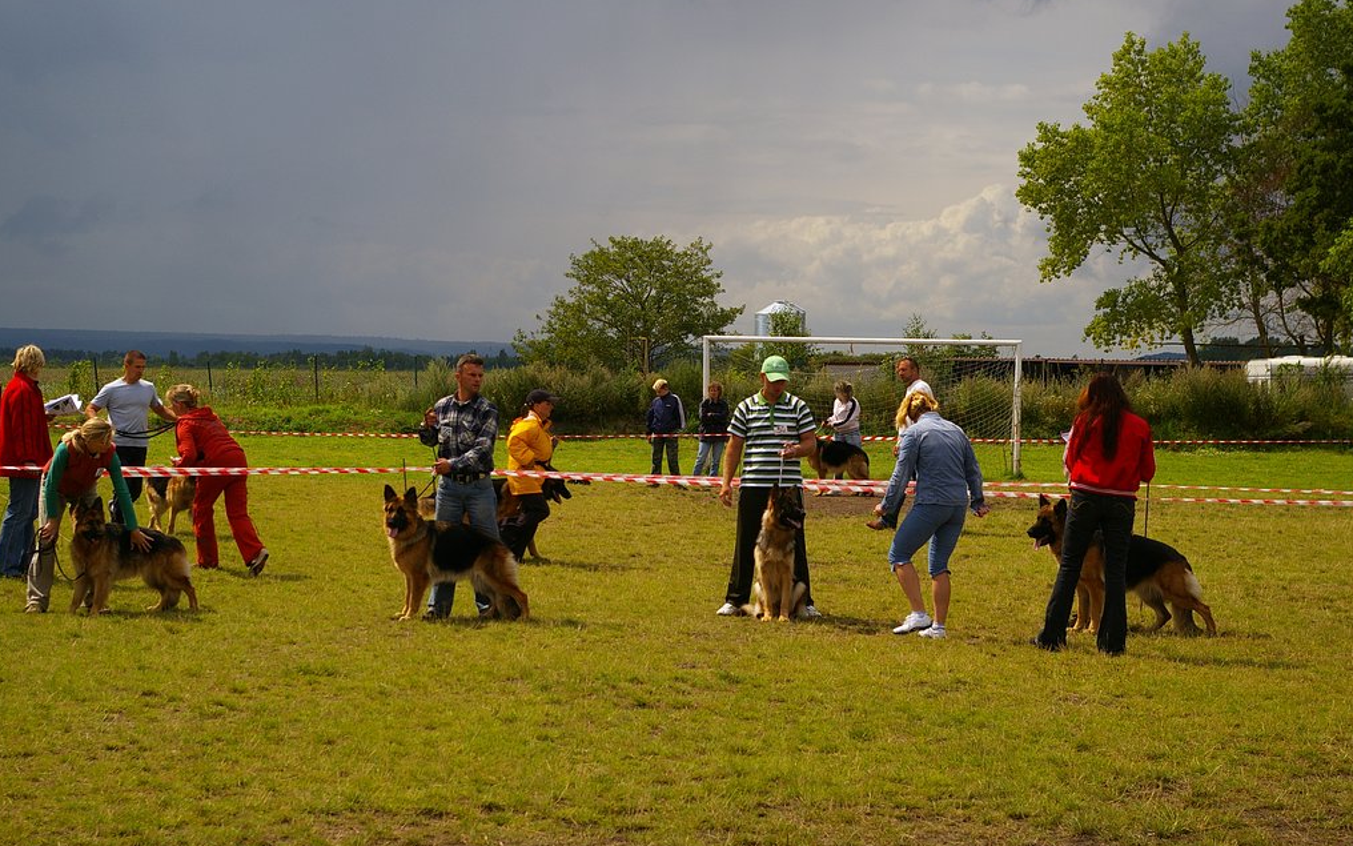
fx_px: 2839
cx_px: 673
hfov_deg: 26.8
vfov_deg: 16.9
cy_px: 399
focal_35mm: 77
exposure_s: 1/250
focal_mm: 50
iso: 200
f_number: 8
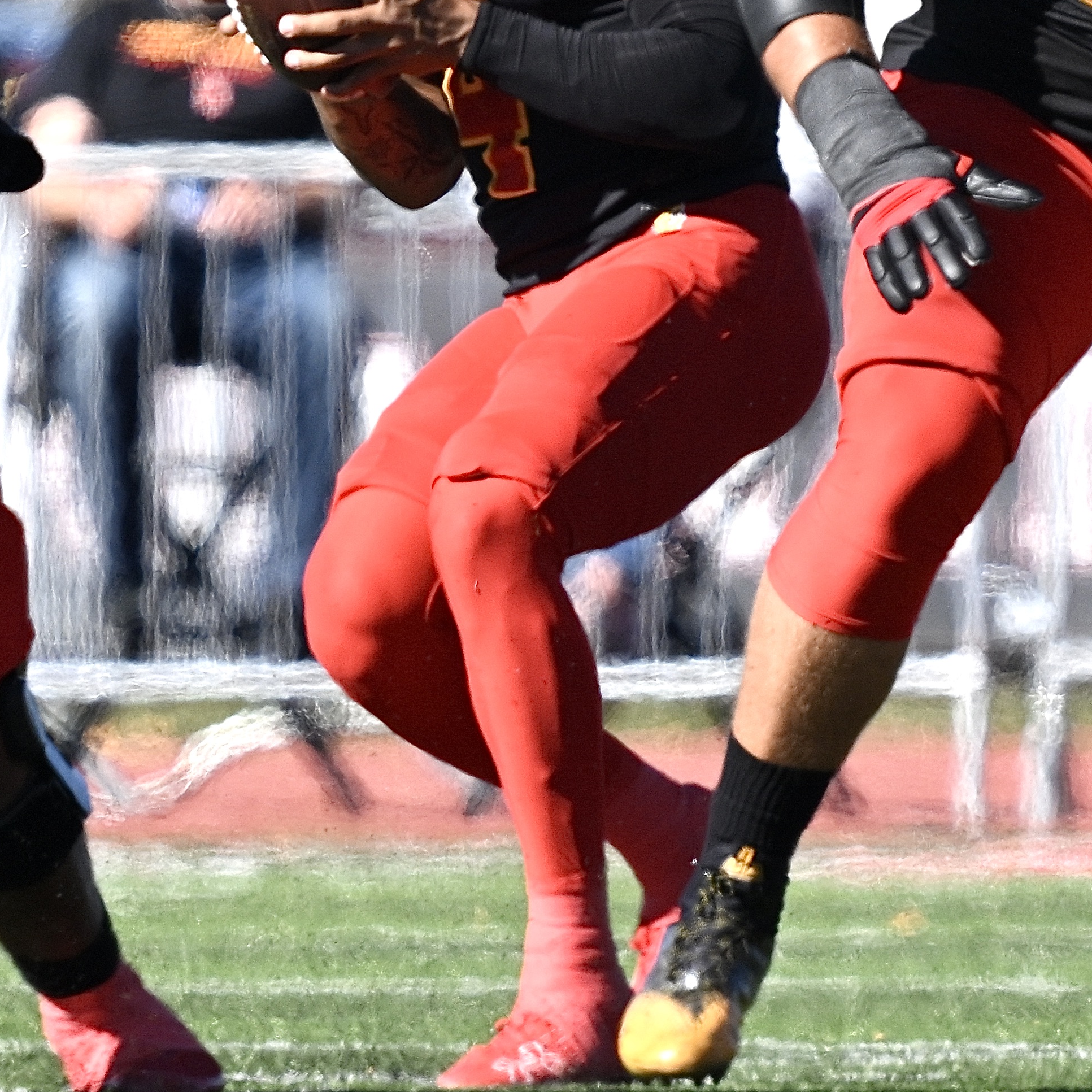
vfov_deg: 1.4
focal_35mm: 1247
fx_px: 44506
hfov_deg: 1.4
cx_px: 655
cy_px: 164
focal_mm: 550
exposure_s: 1/1000
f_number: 6.3
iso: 320
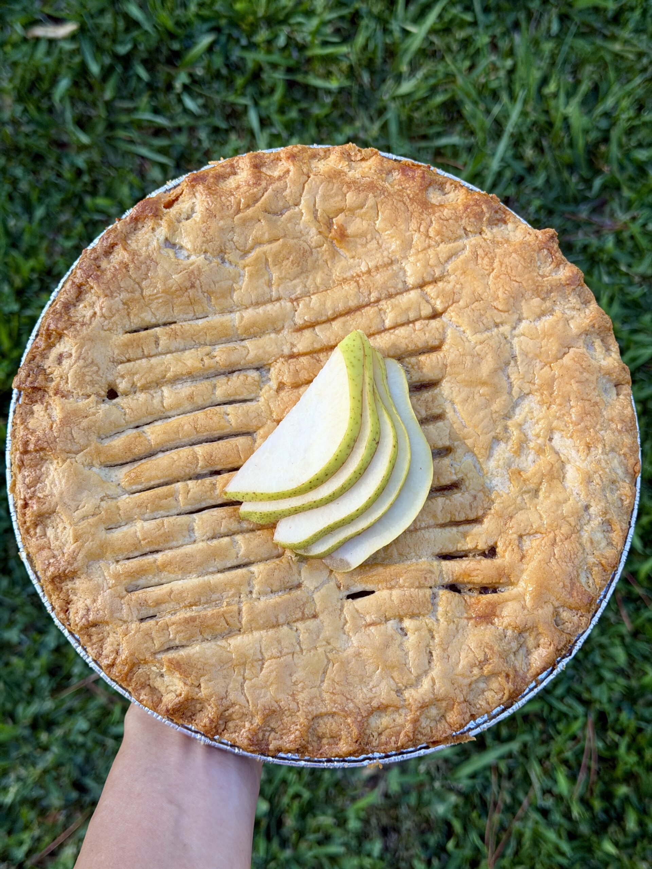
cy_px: 434
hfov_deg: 30.3
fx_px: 1205
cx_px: 326
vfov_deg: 39.7
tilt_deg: -77.4
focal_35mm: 48
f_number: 1.78
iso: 64
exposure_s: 1/885
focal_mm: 6.76
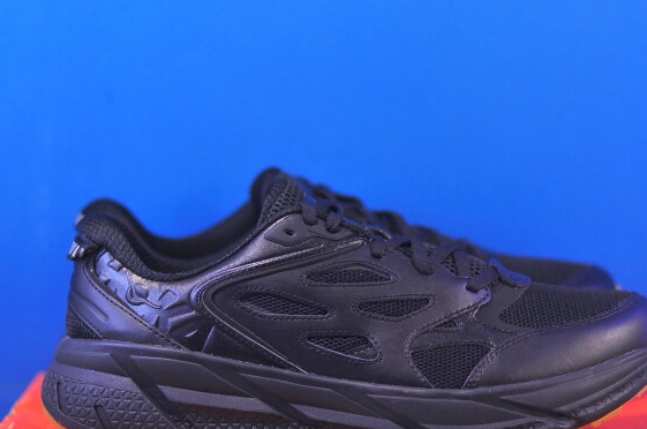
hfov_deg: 19.1
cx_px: 354
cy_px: 215
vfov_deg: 12.8
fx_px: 1920
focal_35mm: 107
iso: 250
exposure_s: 1/320
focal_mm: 50
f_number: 2.2
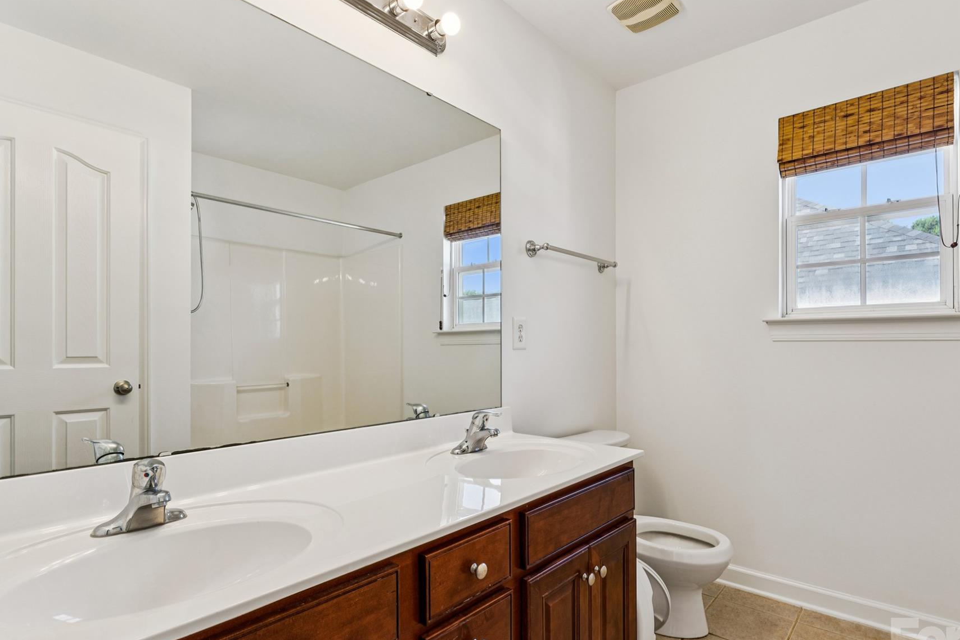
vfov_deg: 64.3
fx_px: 509
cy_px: 344
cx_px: 494
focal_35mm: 19
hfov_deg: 86.6
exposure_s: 1/10
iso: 200
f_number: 13
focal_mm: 15.9
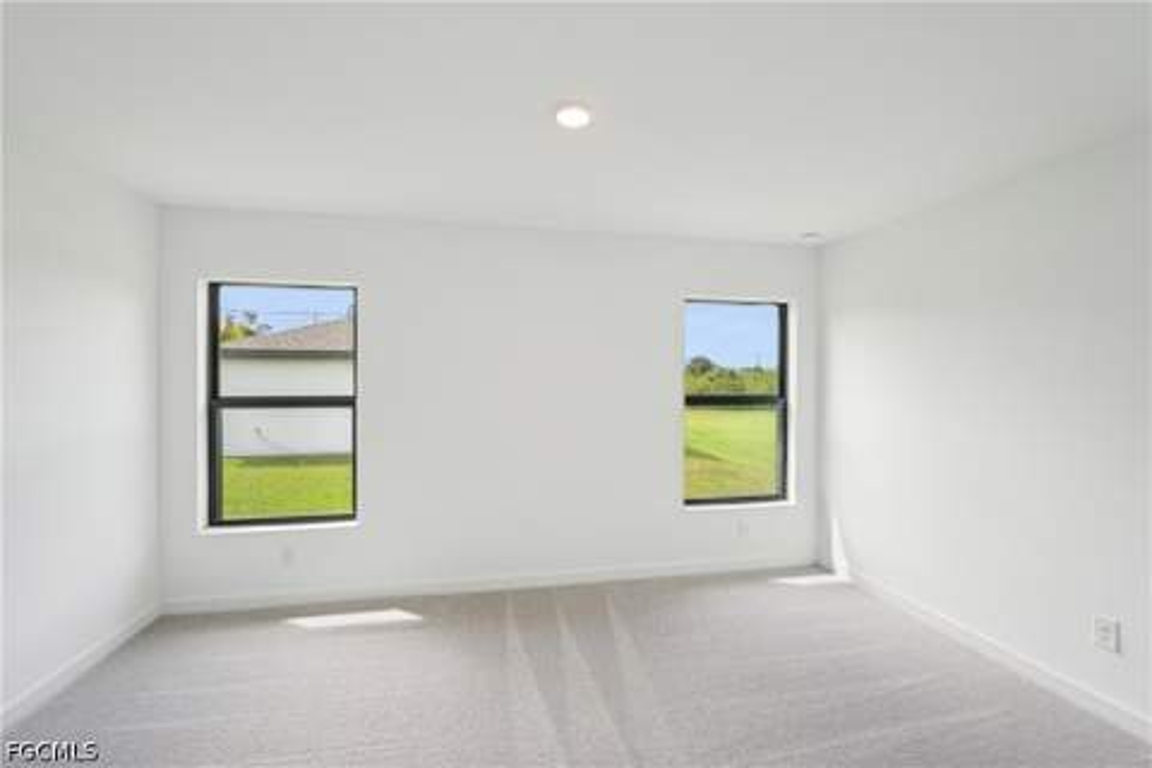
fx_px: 512
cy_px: 384
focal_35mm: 16
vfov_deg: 73.7
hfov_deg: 96.7
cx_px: 576
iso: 400
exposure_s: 1/160
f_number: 8
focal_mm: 16
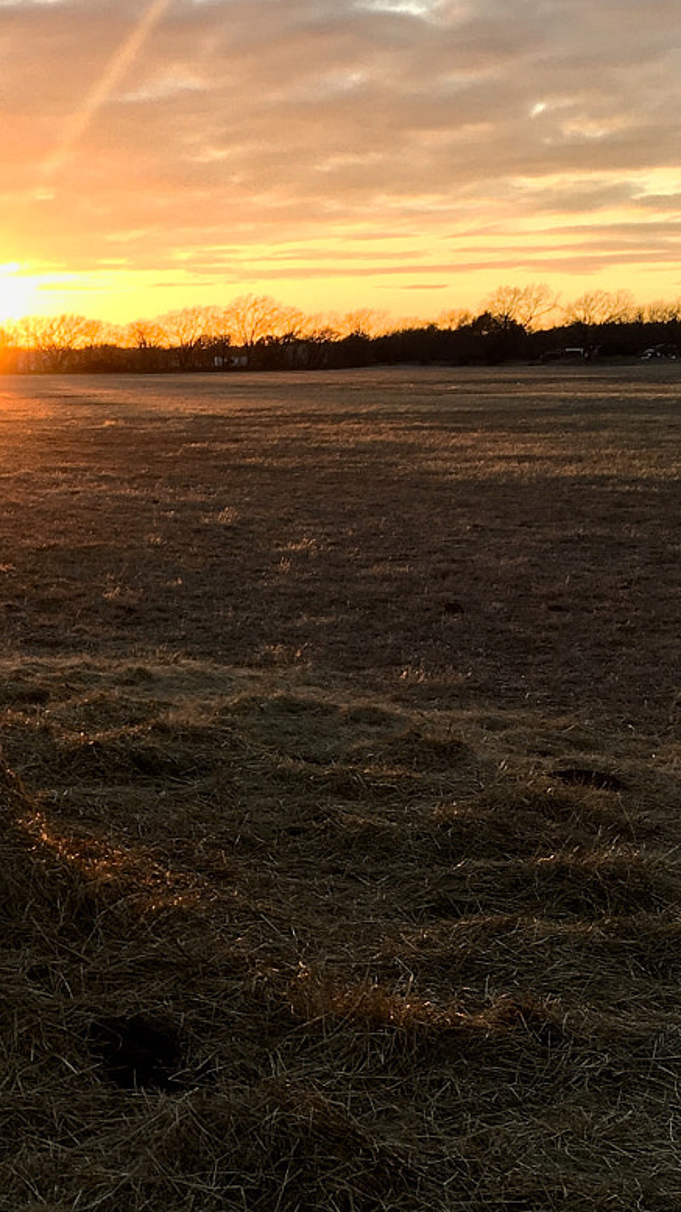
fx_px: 2089
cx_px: -181
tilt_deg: -9.7
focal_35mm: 65
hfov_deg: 17.5
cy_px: 728
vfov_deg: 32.3
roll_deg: +1.2
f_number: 2.2
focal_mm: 4.15
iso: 25
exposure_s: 1/144
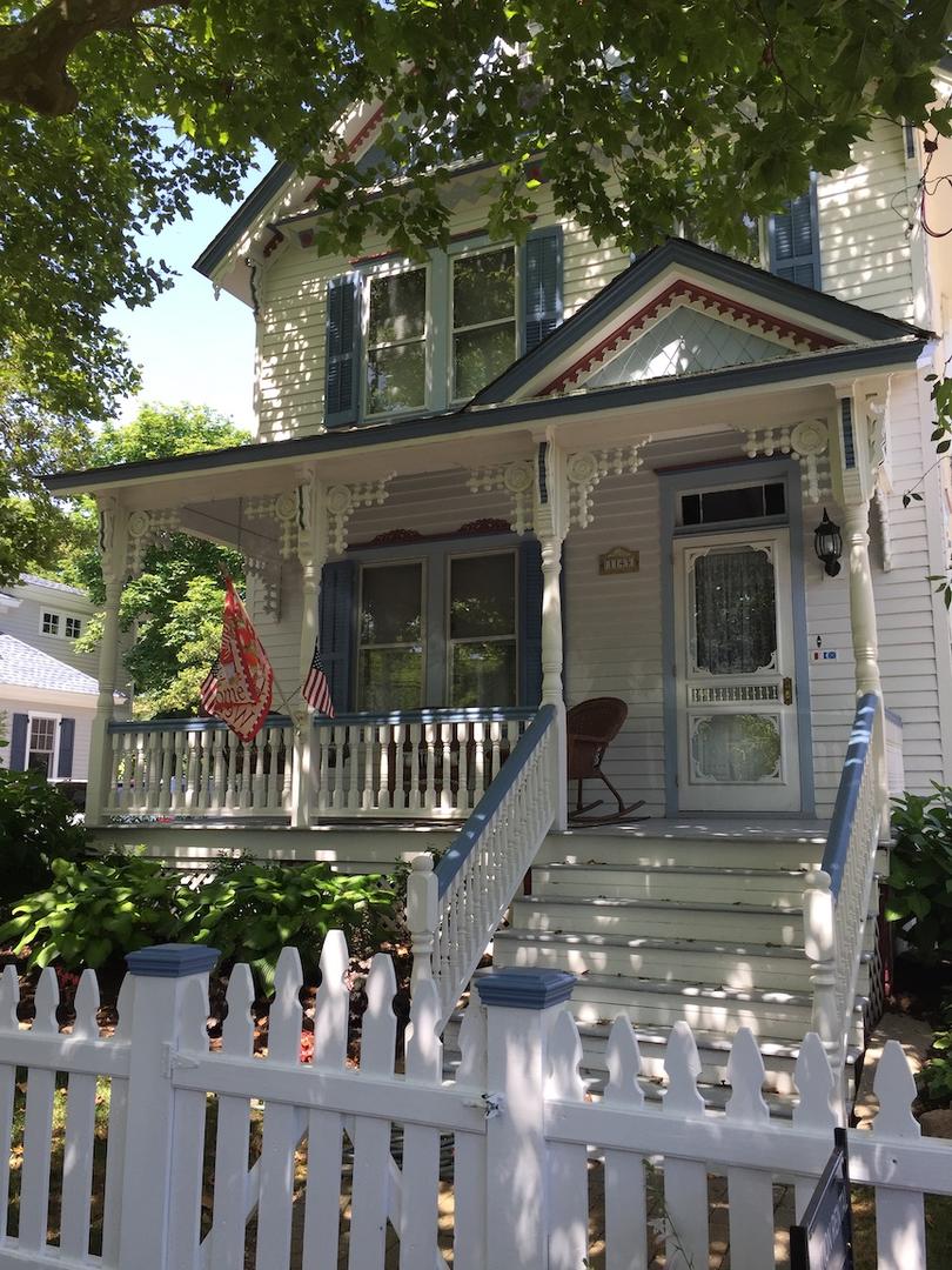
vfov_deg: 61.7
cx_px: 476
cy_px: 635
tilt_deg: +8.0
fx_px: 1063
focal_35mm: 29
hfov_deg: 48.2
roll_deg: -0.5
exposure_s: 1/353
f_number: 2.2
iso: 32
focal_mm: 4.15
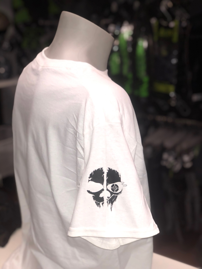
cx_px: 101
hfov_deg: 28.0
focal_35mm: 52
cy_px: 134
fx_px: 405
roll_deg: +1.8
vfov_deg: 36.8
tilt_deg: -16.7
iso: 40
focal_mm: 6
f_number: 2.4
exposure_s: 1/33
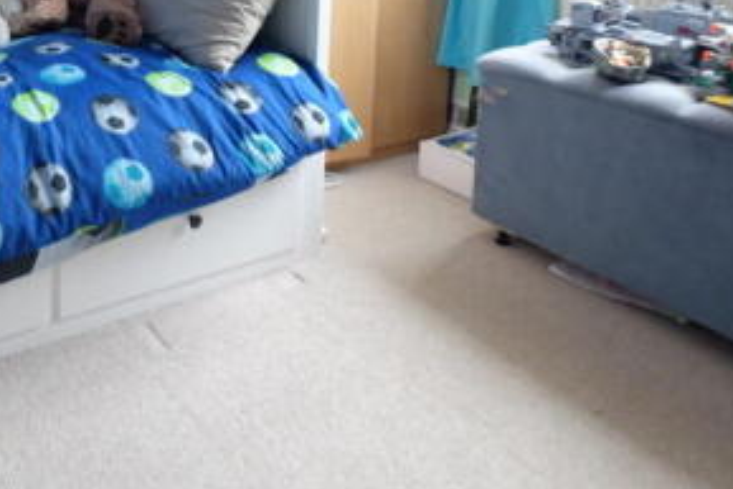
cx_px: 161
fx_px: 693
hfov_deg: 52.6
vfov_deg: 33.8
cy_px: -49
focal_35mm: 34
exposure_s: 1/26
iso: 1600
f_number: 4
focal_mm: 10
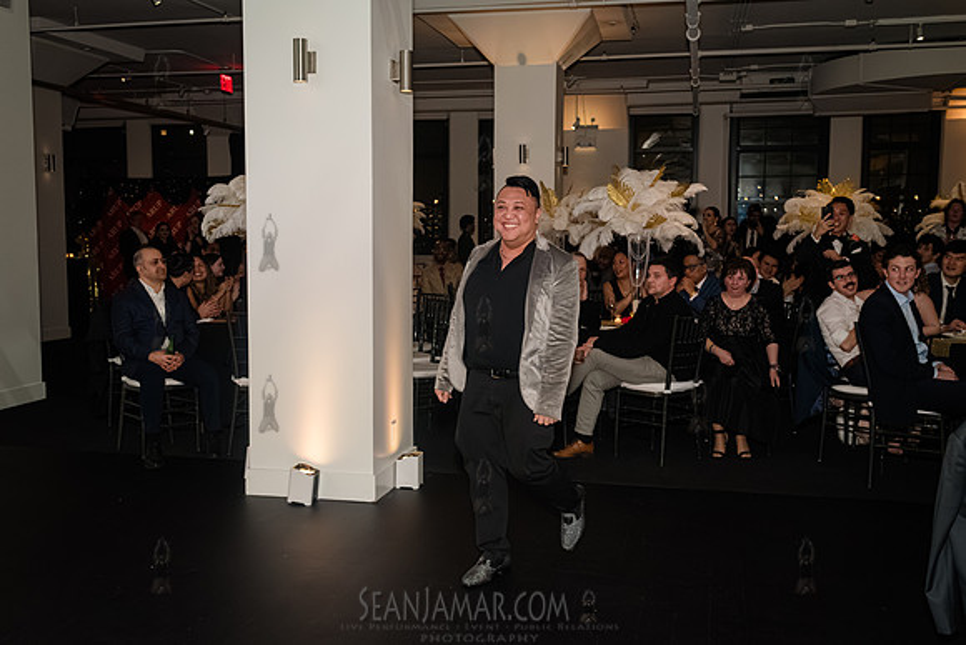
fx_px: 980
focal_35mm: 37
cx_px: 471
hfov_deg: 52.5
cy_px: 322
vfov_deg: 36.4
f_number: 5
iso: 8000
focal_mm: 35
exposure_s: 1/400
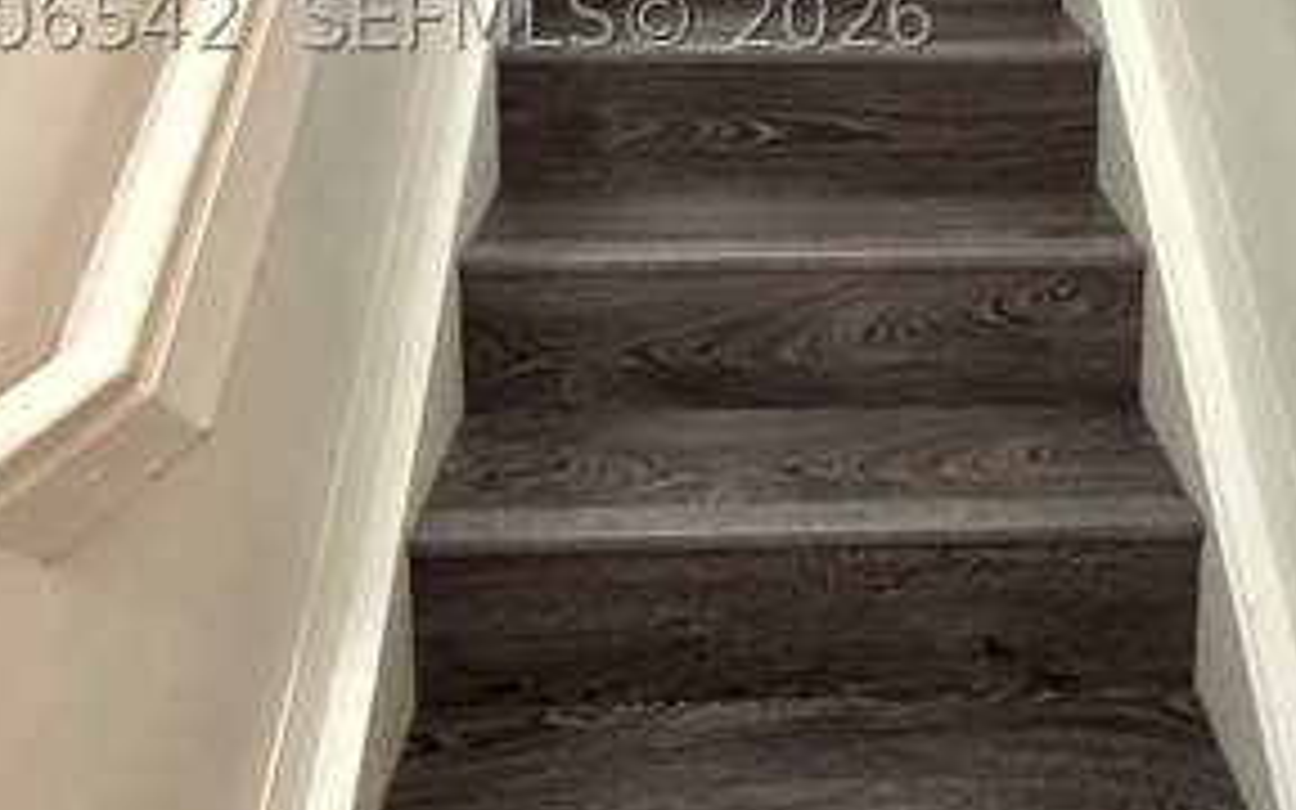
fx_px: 1166
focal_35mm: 33
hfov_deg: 57.3
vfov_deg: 35.1
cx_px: 828
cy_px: 18
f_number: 2.2
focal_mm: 2.22
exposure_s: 1/60
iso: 500
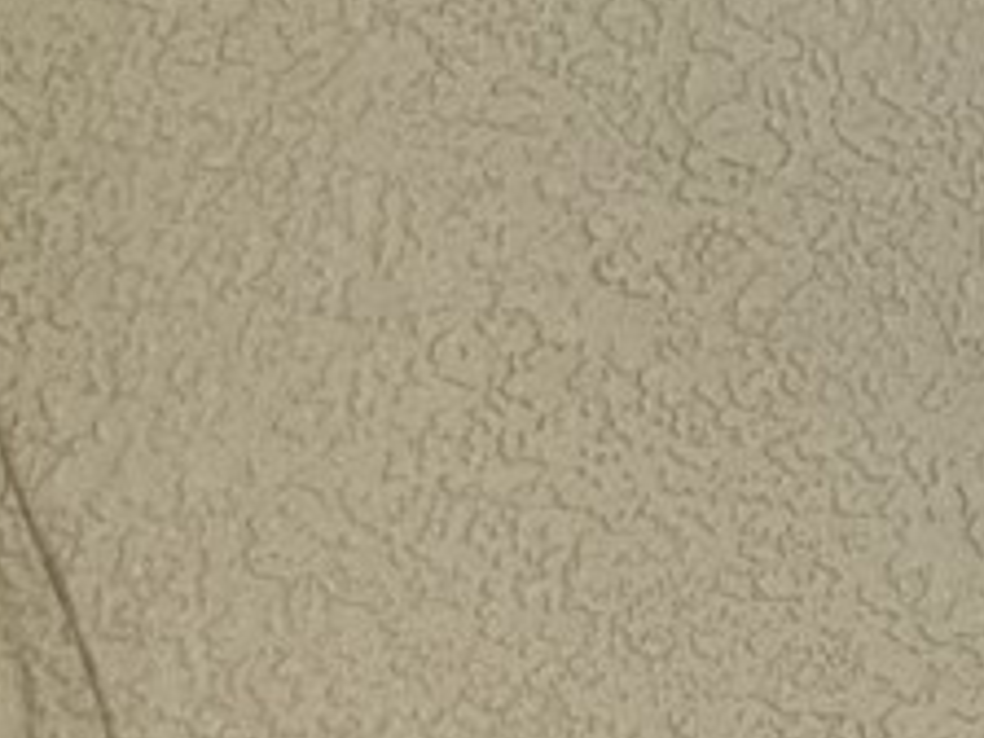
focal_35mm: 221
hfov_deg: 7.5
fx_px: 6282
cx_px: 3312
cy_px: 738
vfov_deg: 6.7
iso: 25
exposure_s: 1/806
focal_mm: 3.3
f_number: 2.4
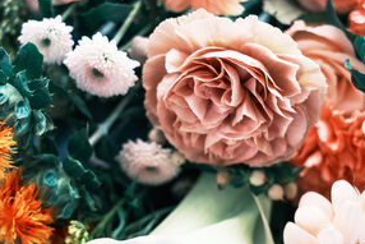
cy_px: 123
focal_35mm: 74
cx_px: 186
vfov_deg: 18.4
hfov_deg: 27.3
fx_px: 751
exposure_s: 1/125
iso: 320
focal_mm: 35
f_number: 2.8
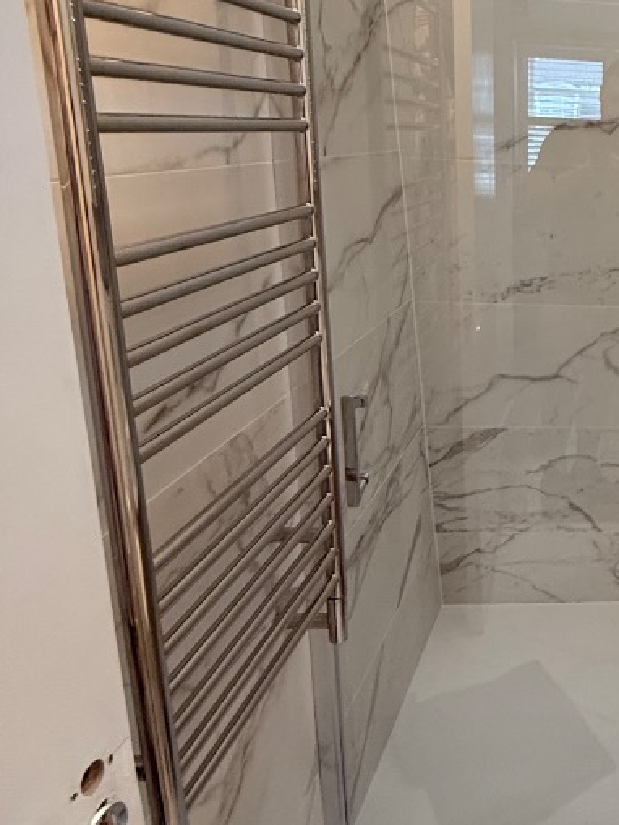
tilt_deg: -11.9
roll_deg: -2.0
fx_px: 786
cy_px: 321
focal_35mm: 33
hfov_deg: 35.2
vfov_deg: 54.8
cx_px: 718
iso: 200
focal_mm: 2.22
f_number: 2.2
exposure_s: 1/99
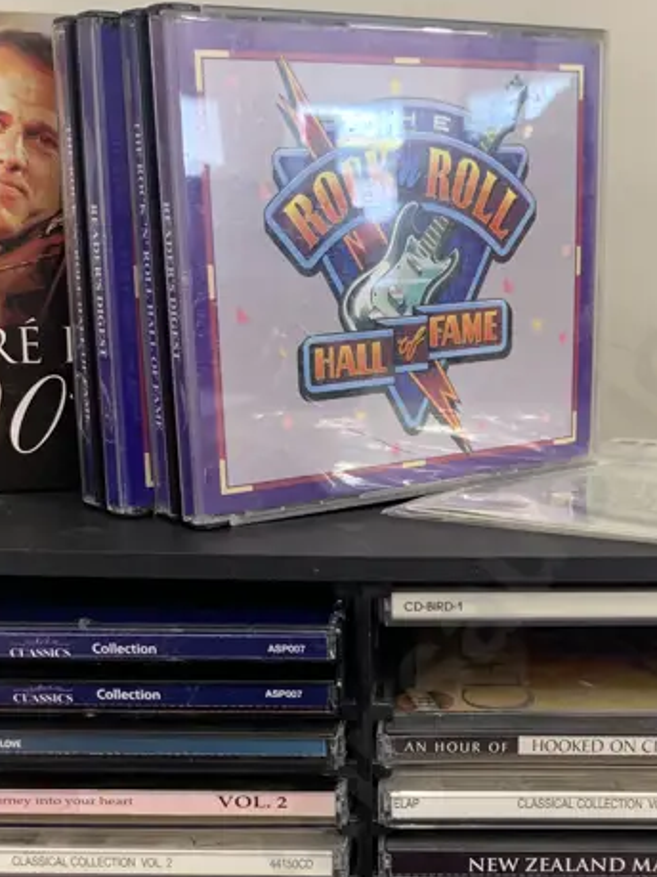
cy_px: 697
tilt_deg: -19.3
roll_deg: +0.7
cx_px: 418
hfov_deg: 25.1
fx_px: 1468
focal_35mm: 58
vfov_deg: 32.4
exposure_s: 1/50
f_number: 1.8
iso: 100
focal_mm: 4.25
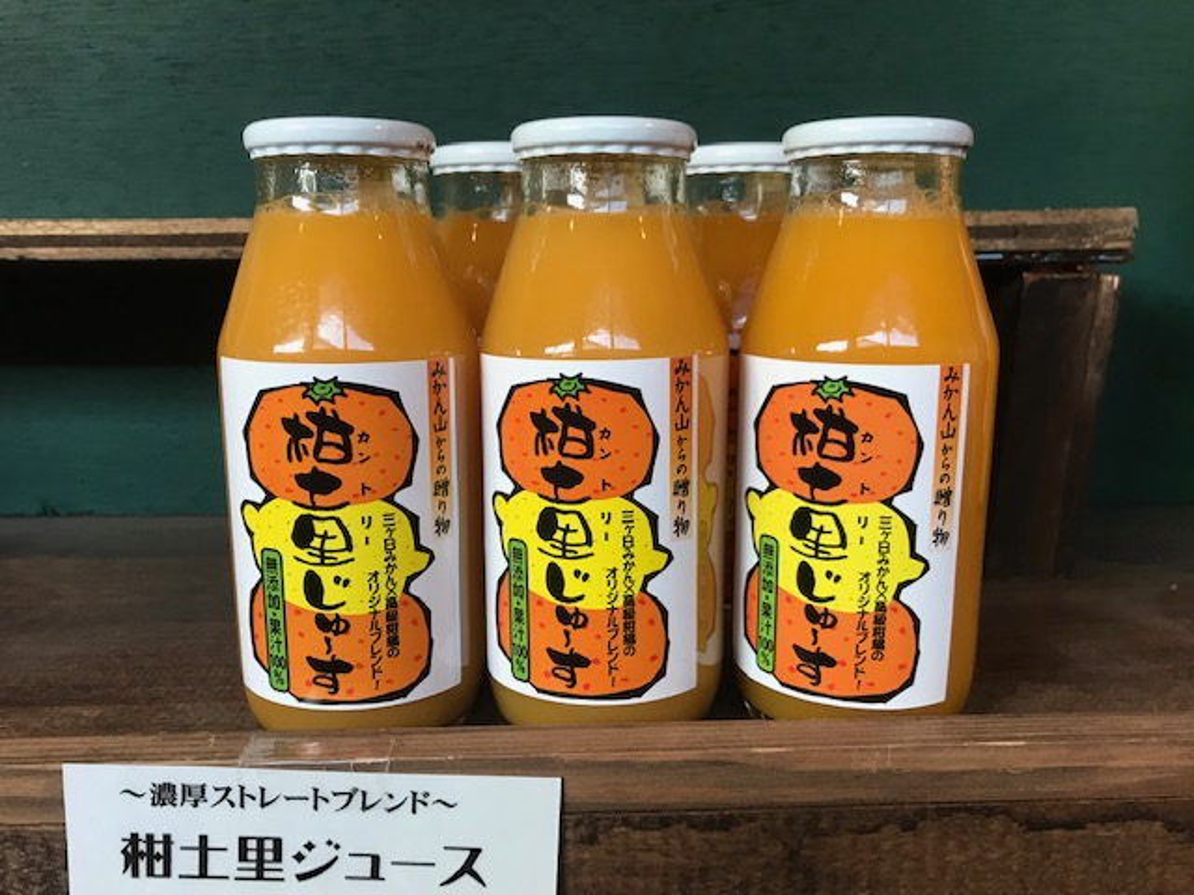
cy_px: 448
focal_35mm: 28
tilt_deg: -10.7
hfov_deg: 63.4
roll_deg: -0.7
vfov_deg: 49.7
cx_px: 597
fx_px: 966
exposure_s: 1/15
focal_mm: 3.99
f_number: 1.8
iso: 40
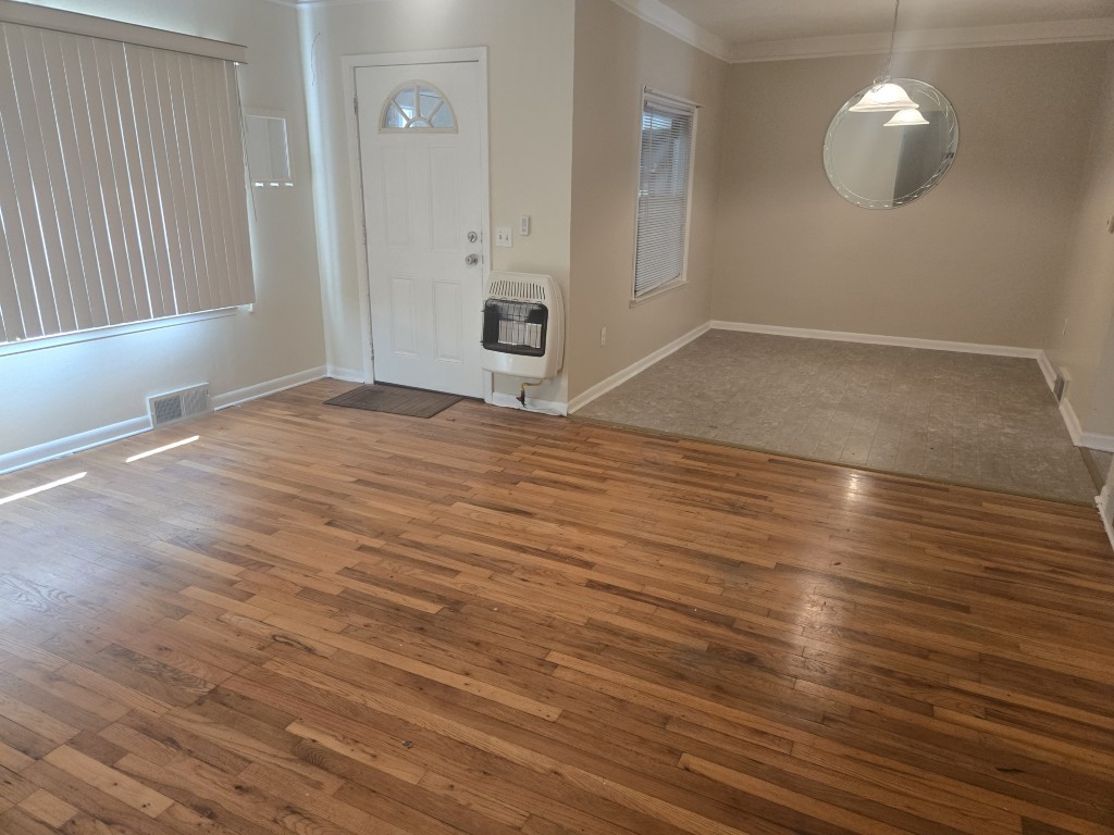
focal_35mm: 23
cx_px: 557
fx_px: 740
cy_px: 418
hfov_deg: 73.9
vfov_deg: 58.9
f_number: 1.8
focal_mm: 5.4
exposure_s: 1/120
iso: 320
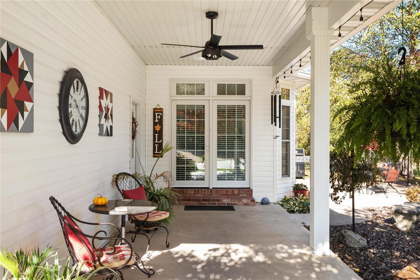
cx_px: 210
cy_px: 140
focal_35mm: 30
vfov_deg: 43.6
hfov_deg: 61.9
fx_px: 350
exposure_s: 1/100
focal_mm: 15
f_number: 10
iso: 640
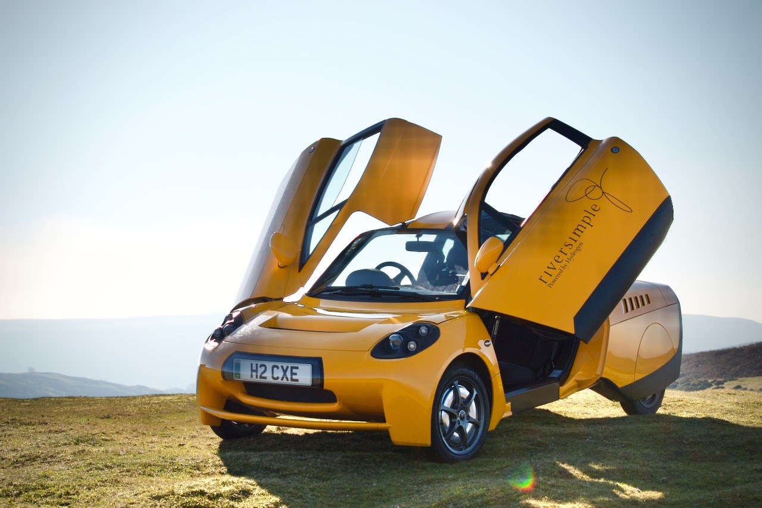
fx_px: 1747
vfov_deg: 16.6
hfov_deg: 24.6
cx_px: 381
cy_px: 254
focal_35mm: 82
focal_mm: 55
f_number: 10
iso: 100
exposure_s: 1/400
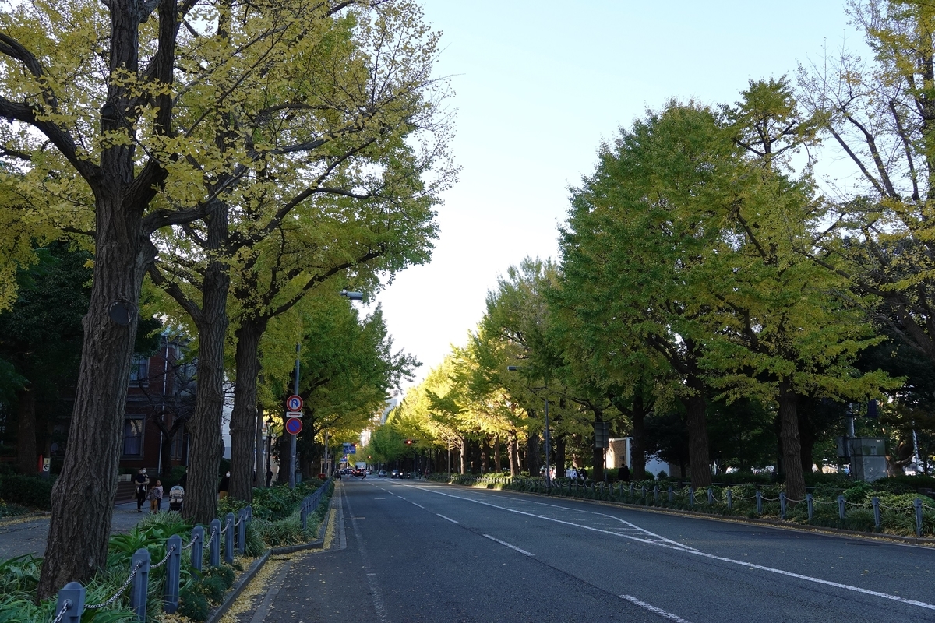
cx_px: 468
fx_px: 779
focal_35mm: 30
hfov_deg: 61.9
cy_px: 312
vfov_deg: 43.6
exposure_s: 1/250
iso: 100
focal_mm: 11.03
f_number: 2.8
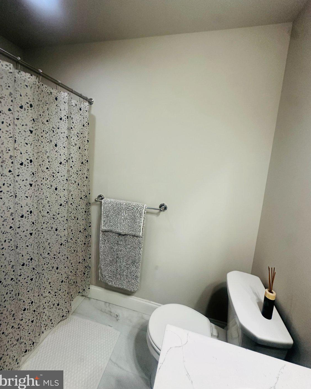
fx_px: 173
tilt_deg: -7.0
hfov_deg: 84.0
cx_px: 154
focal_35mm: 15
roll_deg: -4.9
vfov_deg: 96.6
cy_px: 180
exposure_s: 1/120
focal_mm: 2.22
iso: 250
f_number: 2.2
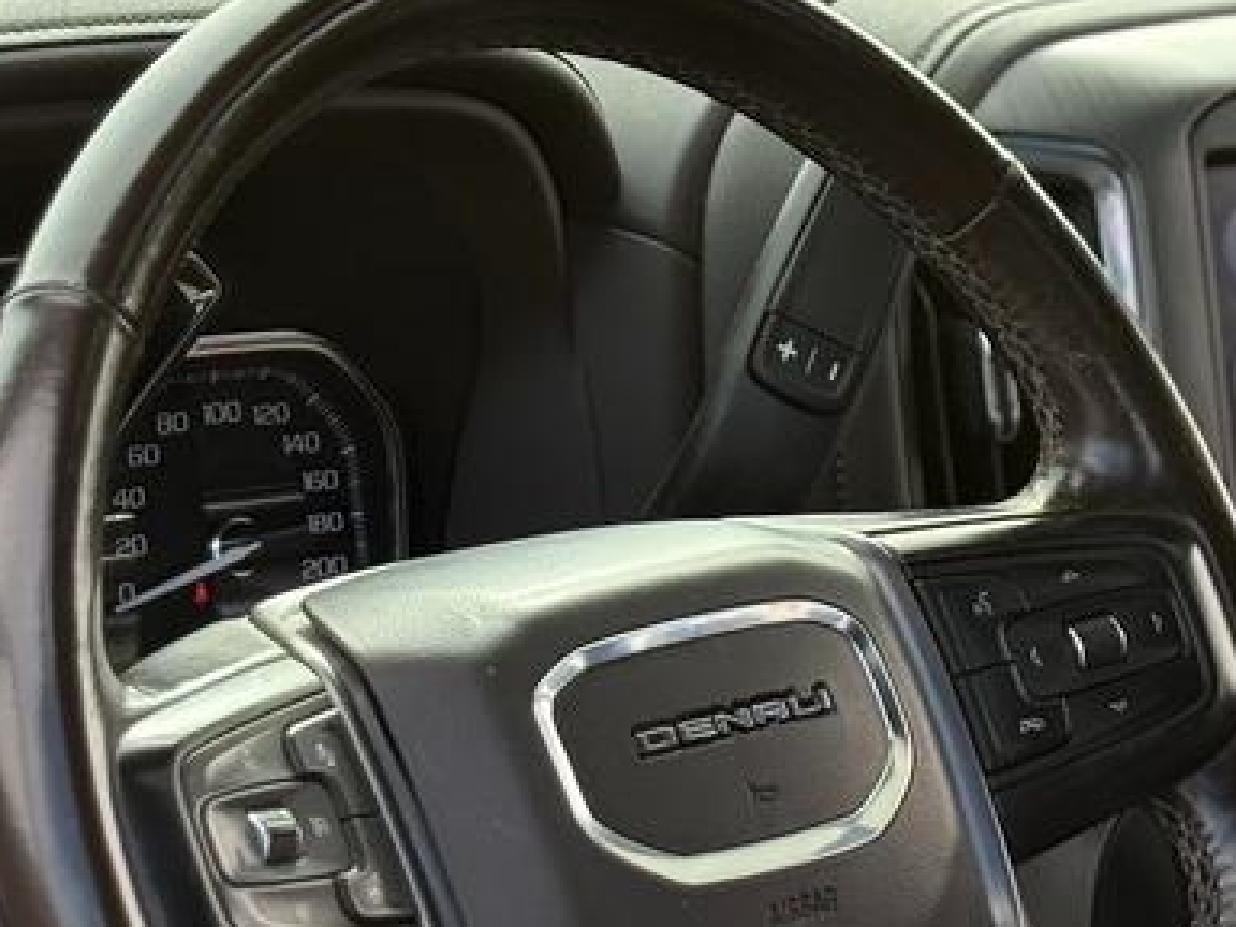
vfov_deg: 9.3
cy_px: 277
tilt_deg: -6.8
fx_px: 5713
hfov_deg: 12.3
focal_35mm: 160
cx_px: 579
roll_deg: -2.1
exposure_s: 1/687
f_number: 1.78
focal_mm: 6.76
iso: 80
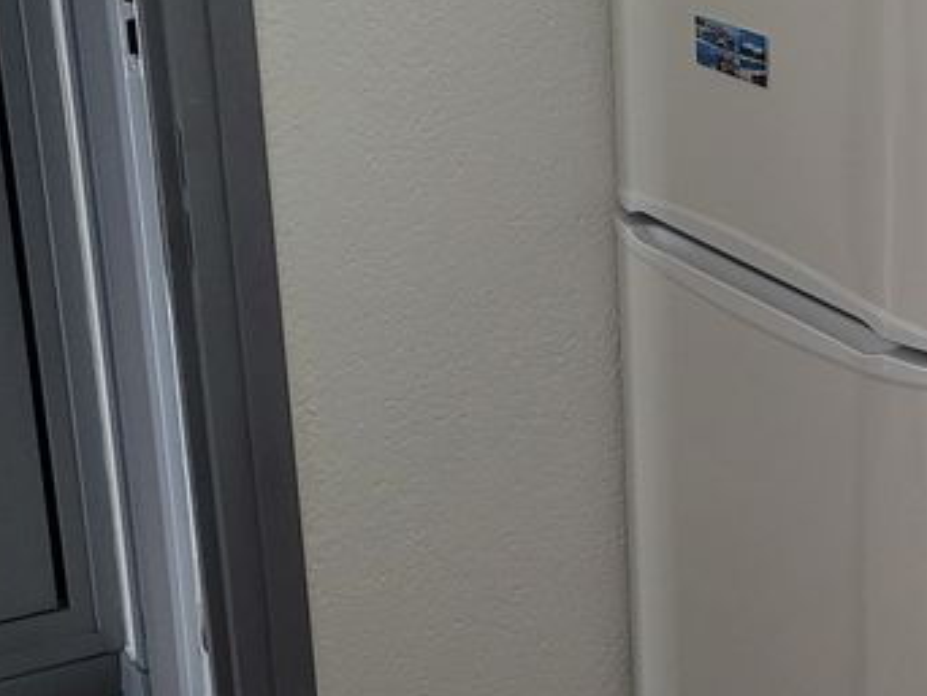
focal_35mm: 76
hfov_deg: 24.2
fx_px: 2037
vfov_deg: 19.4
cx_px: 981
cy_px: 263
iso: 320
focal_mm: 5.4
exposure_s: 1/100
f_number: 1.8
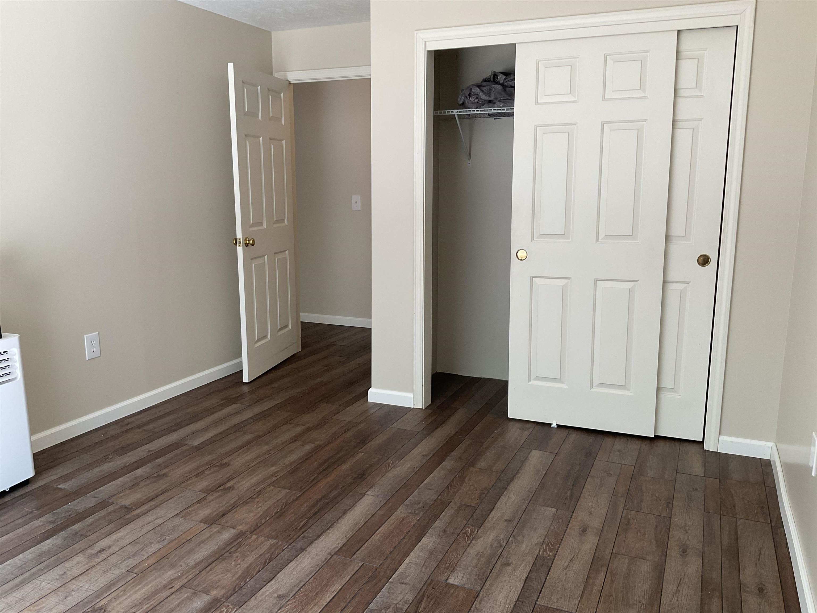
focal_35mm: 29
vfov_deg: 48.2
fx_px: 684
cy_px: 306
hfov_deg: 61.7
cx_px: 408
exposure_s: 1/60
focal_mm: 3
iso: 40
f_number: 1.8
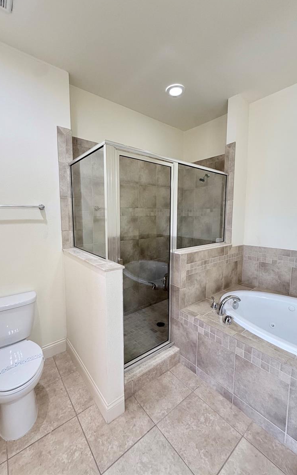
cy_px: 235
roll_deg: +0.5
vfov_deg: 101.5
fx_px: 194
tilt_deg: -2.2
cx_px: 147
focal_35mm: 15
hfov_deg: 74.8
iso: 250
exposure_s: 1/120
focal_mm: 2.22
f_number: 2.2
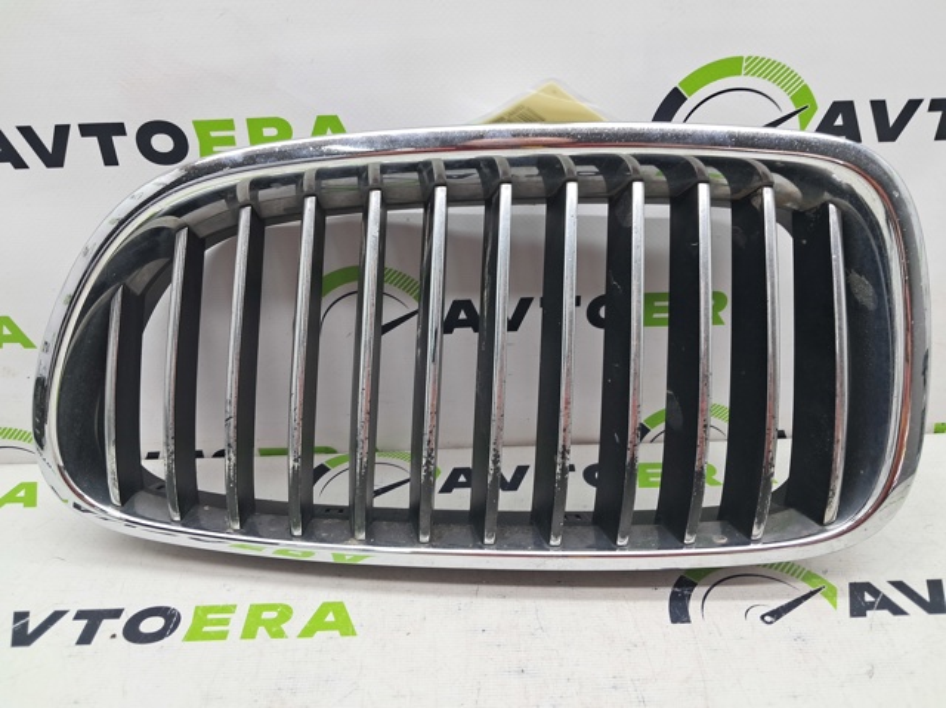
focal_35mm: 27
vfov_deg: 51.3
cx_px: 473
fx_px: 737
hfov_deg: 65.4
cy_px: 354
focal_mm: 4
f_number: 1.8
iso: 50
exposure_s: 1/50
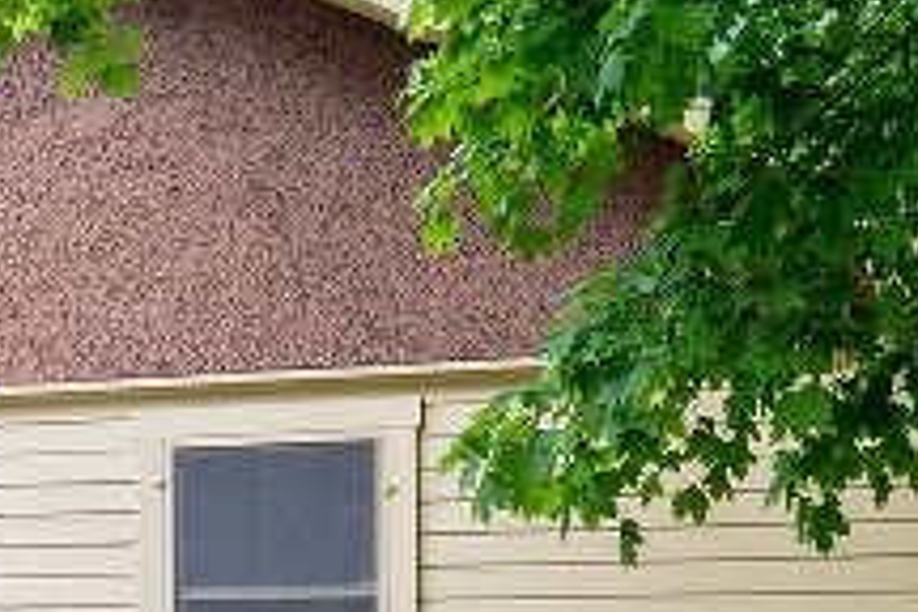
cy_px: 527
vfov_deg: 15.2
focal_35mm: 89
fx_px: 2269
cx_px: 72
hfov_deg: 22.3
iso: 100
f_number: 8
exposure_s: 1/20
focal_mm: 20
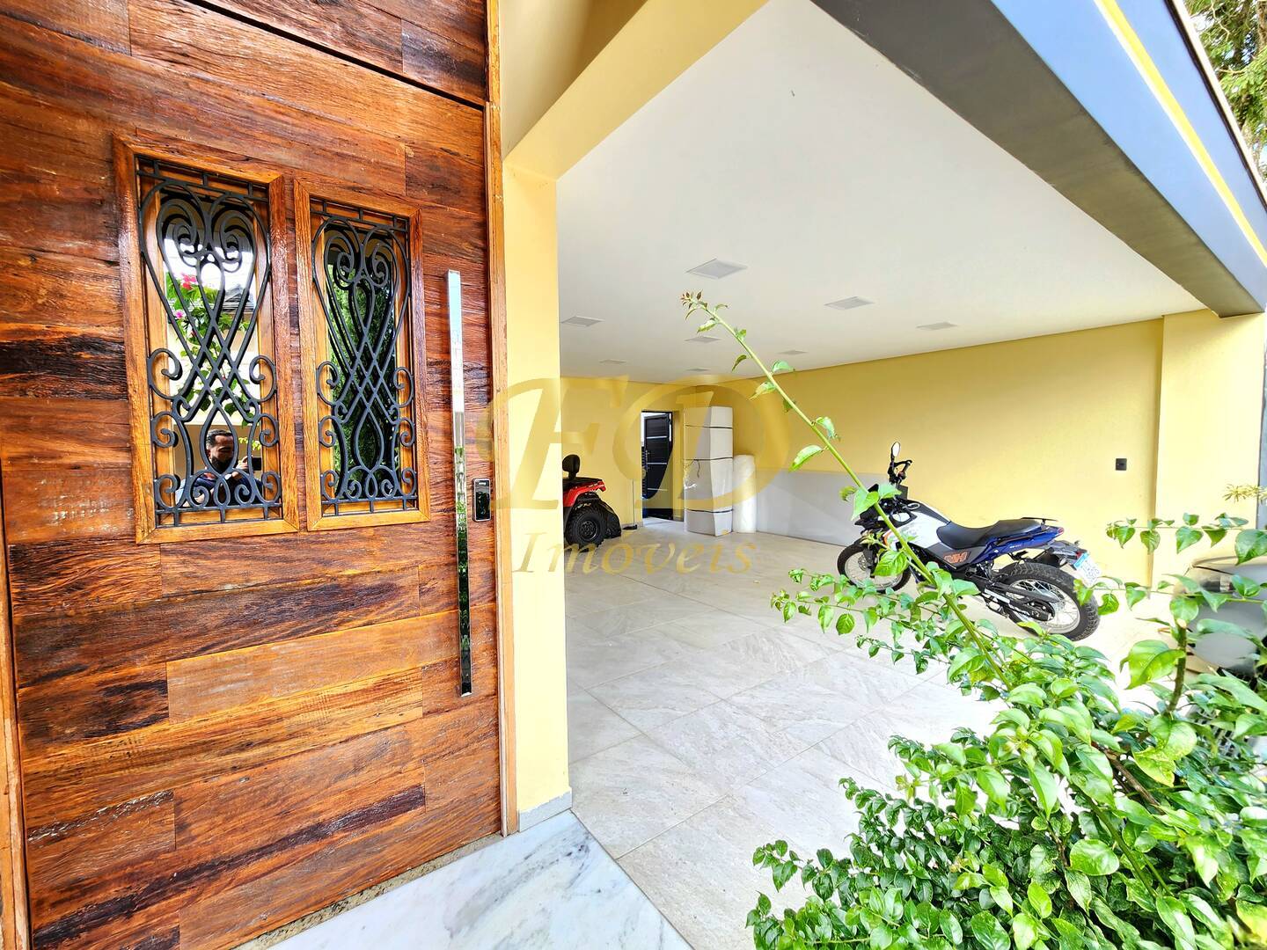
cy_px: 475
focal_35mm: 13
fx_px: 476
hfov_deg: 106.2
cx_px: 634
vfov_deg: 89.9
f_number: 2.2
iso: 50
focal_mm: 2.2
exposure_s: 1/60.2
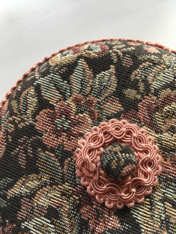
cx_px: 88
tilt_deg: -79.9
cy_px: 117
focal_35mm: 29
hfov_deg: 48.2
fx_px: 197
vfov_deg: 61.7
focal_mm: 4.15
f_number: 2.2
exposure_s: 1/33
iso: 25
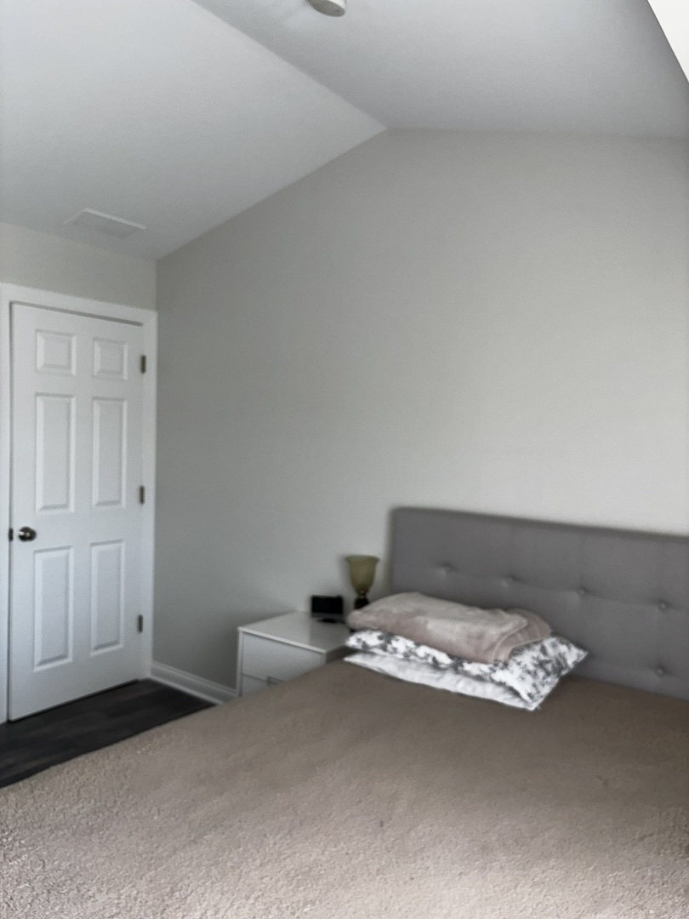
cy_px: 460
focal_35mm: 26
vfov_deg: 67.3
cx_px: 344
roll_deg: -2.6
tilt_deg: -1.9
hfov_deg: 53.1
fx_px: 690
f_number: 1.6
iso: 80
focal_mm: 5.96
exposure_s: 1/121
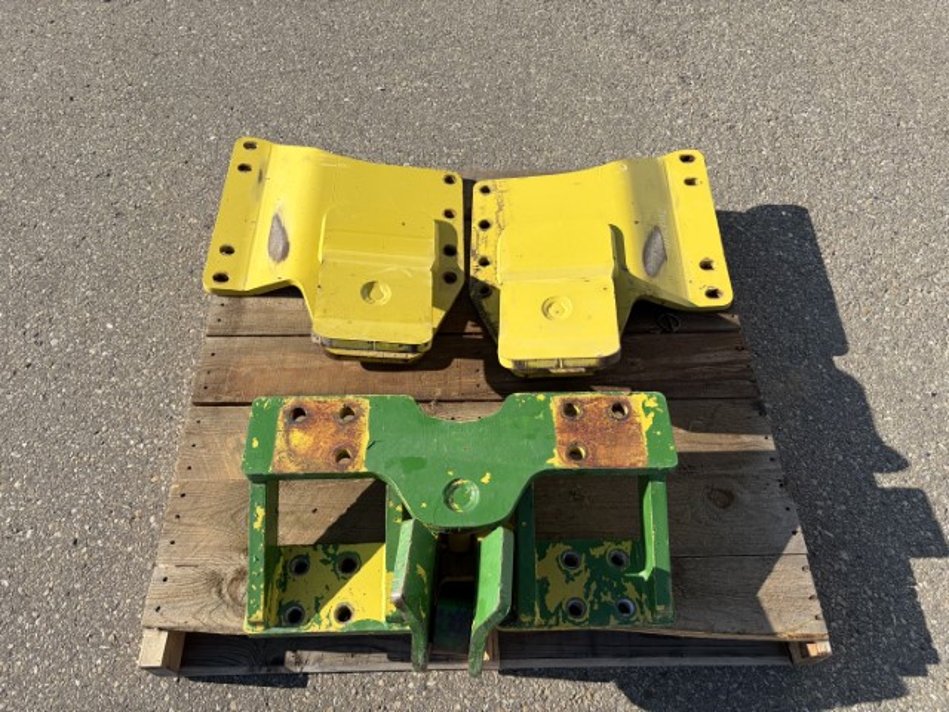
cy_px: 356
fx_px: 713
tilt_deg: -55.3
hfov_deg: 67.3
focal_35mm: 26
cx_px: 474
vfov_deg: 53.1
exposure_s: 1/3448
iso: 64
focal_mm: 5.96
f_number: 1.6
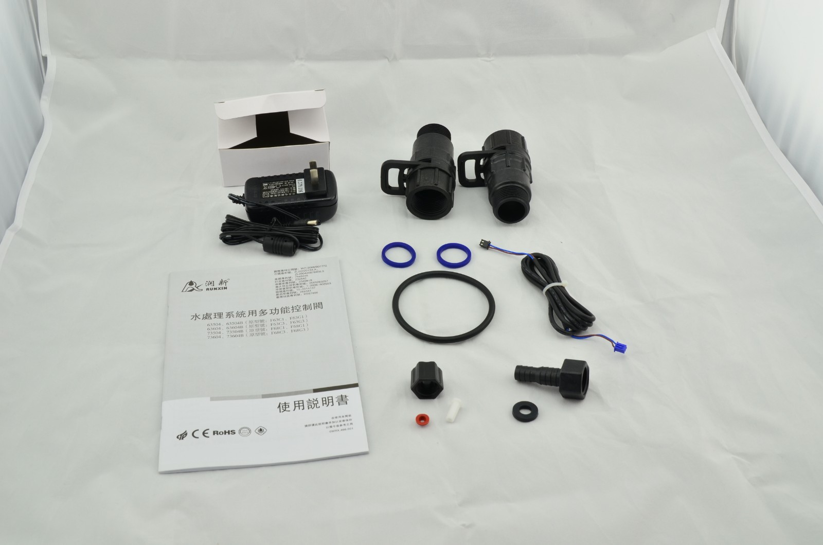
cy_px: 272
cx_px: 412
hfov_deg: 46.5
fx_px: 958
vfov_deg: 31.7
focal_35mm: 42
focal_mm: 28
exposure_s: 1/25
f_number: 16
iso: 200
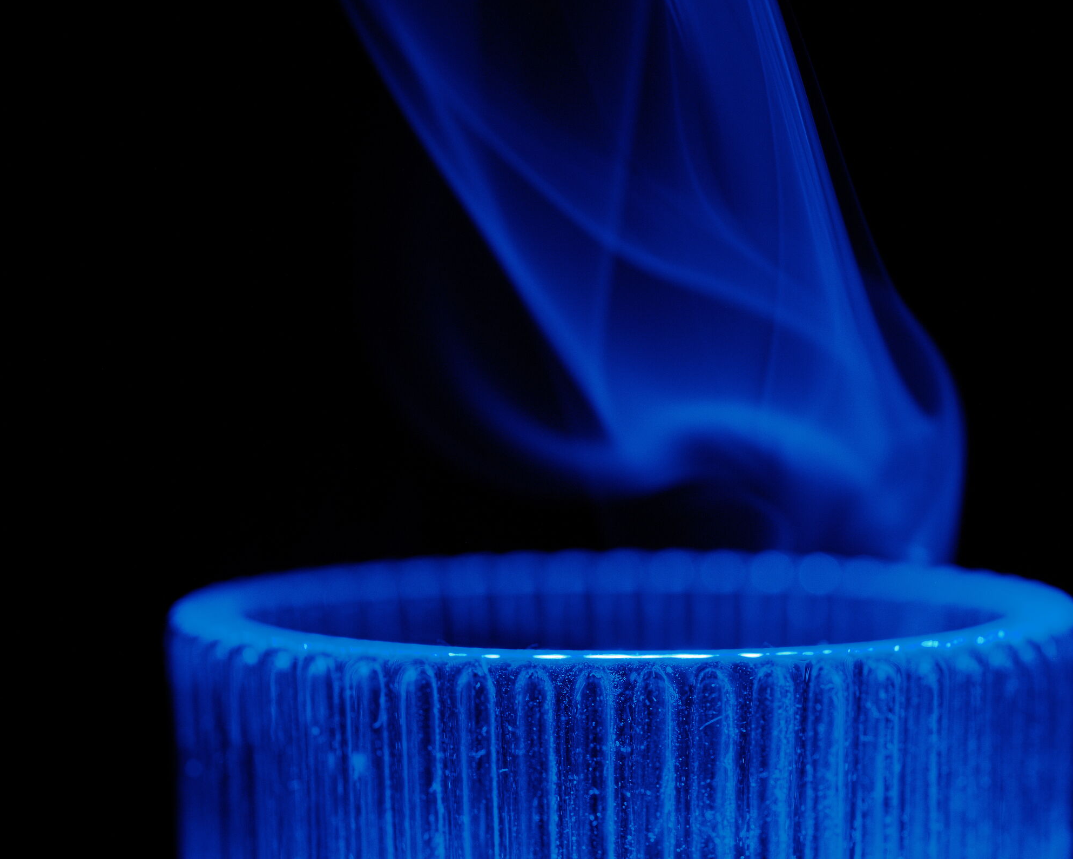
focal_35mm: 136
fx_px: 4319
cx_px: 629
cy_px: 431
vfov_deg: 11.4
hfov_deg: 14.2
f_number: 5.6
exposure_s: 1/125
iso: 400
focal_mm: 80
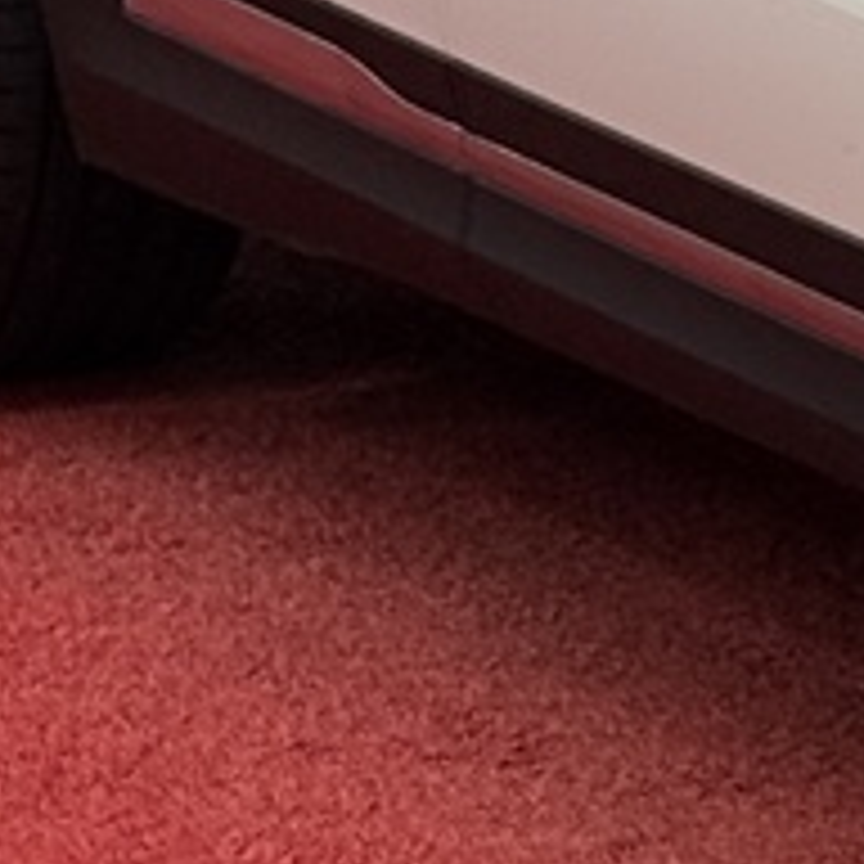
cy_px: -342
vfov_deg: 5.5
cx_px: 2426
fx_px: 9008
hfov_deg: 5.2
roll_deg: +0.6
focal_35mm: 319
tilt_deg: -7.8
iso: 64
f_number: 1.78
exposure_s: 1/161
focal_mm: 6.76
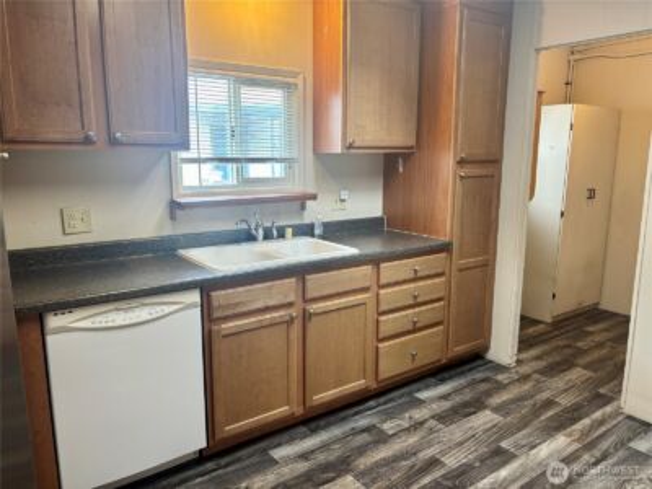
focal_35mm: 26
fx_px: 490
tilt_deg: -10.3
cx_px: 326
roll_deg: +0.0
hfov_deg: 67.3
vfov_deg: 53.1
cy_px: 244
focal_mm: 5.96
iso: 125
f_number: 1.6
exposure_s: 1/60
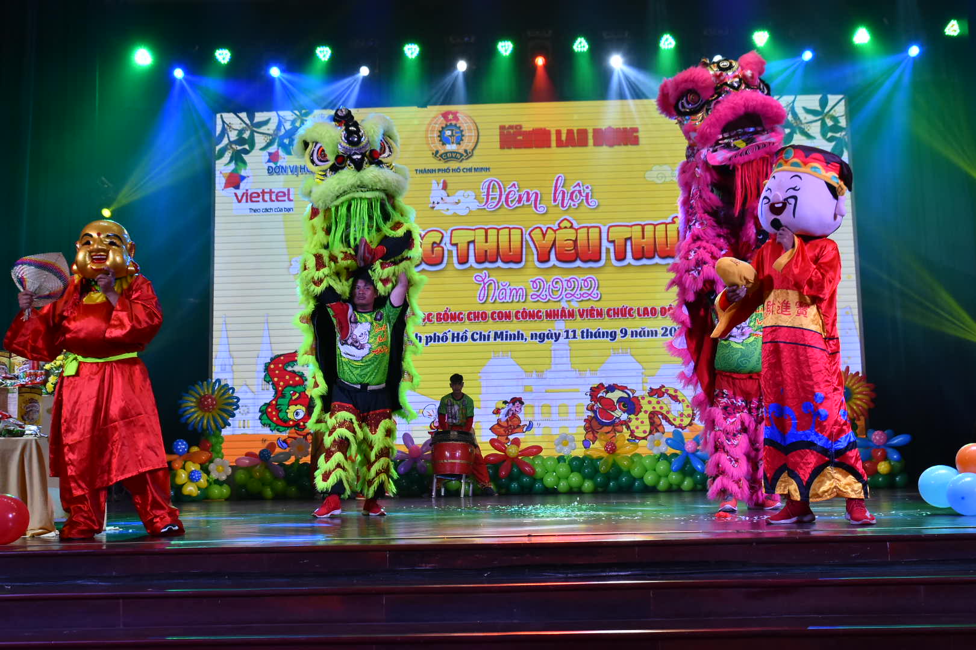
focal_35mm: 42
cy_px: 325
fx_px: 1139
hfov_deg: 46.4
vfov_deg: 31.9
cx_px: 488
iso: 1000
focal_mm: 28
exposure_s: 1/200
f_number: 5.6
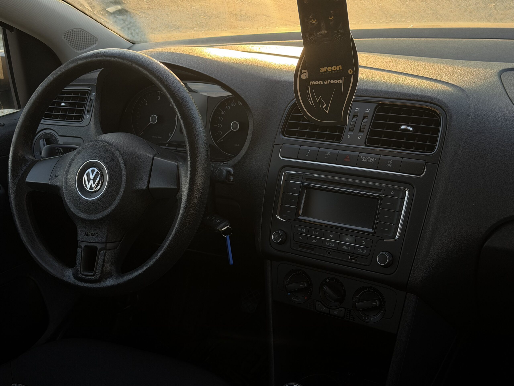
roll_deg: +6.4
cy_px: 193
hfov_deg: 39.7
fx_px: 713
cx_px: 257
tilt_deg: -19.5
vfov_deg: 30.3
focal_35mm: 48
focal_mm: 6.76
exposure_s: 1/188
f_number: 1.78
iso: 64
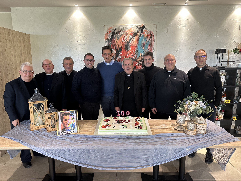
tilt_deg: -10.2
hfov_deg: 71.6
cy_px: 90
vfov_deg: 56.8
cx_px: 120
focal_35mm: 24
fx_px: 167
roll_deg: +0.5
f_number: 1.78
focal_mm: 6.86
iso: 160
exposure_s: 1/50
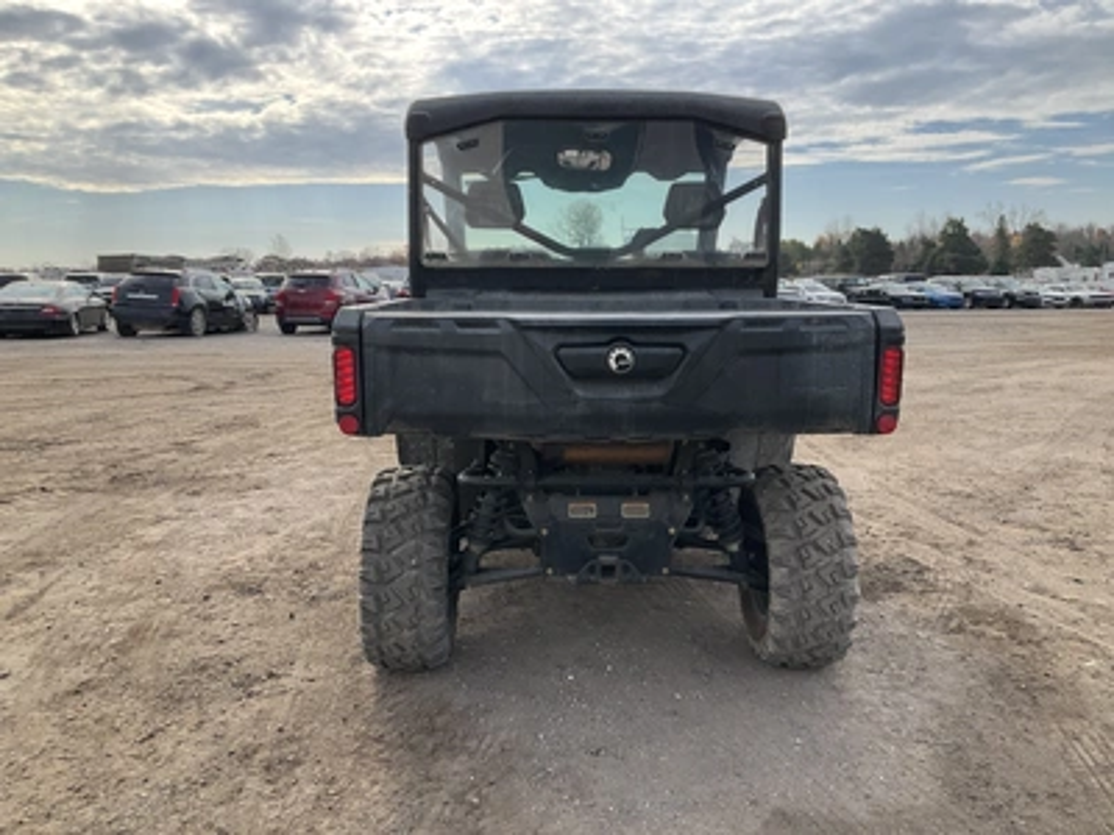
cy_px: 418
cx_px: 557
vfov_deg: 48.2
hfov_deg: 61.7
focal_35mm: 29
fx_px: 933
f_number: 1.8
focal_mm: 3
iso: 25
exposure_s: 1/997
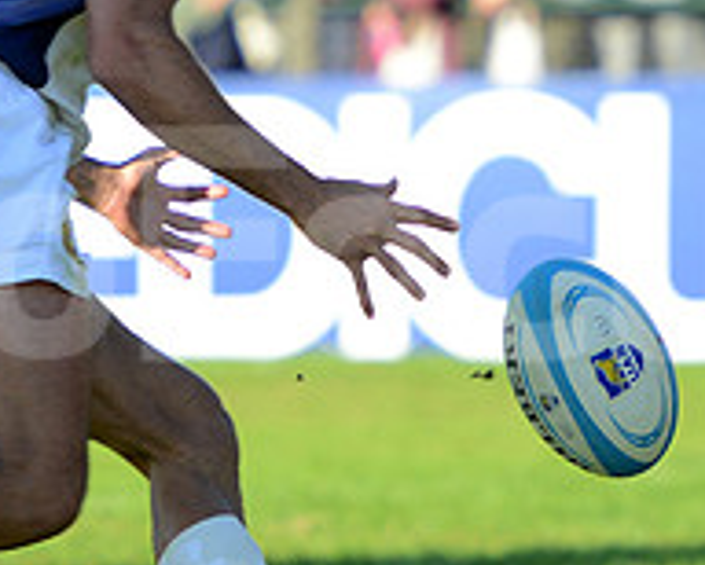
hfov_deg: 2.8
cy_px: 237
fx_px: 14224
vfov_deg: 2.3
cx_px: -18
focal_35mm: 681
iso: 400
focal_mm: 240
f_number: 4
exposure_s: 1/640
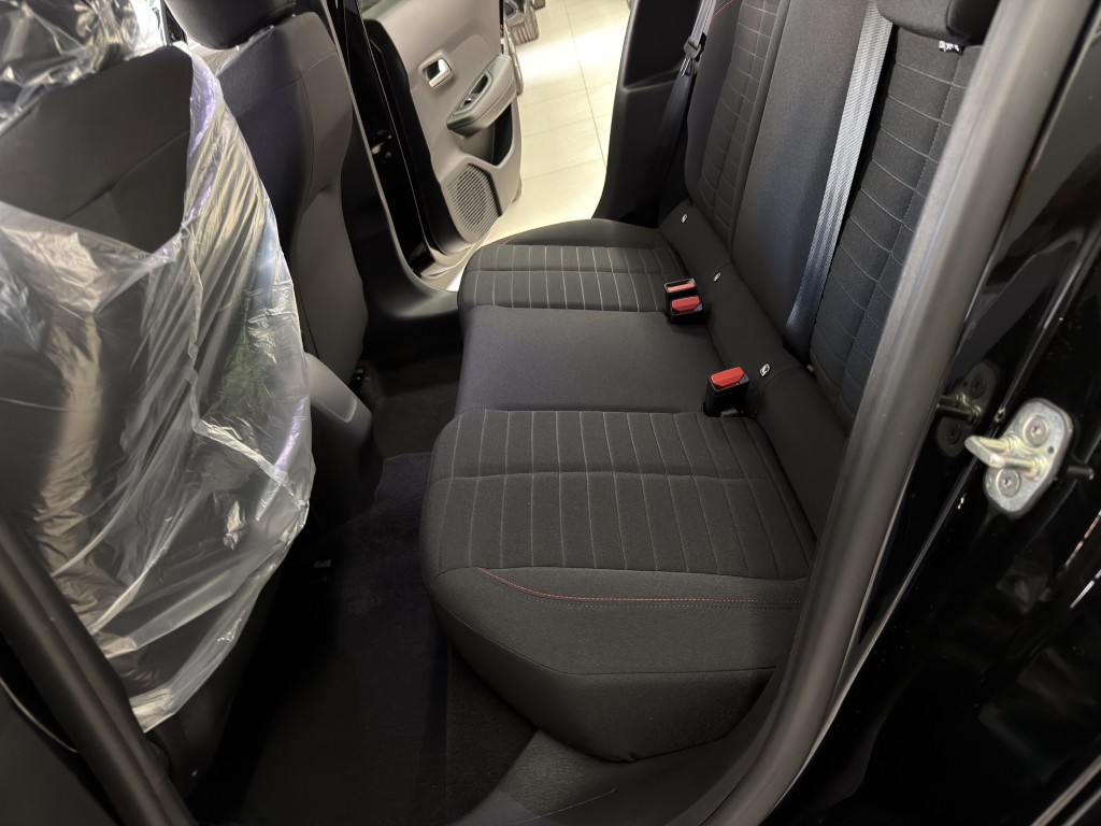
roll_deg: +16.7
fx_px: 763
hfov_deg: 71.6
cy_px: 413
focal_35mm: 24
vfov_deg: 56.8
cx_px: 550
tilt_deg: -31.6
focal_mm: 6.76
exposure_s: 1/20
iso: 640
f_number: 1.78
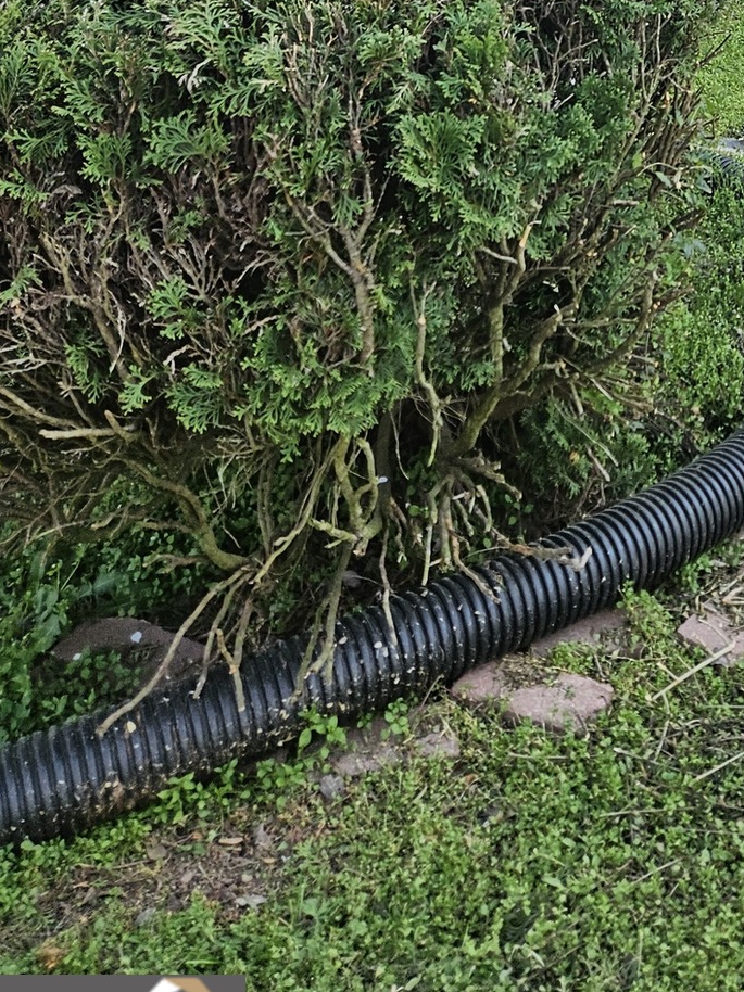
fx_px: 1663
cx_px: 809
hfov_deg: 23.7
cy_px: -151
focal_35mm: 58
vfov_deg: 29.3
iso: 40
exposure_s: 1/250
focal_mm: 5.4
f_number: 1.8
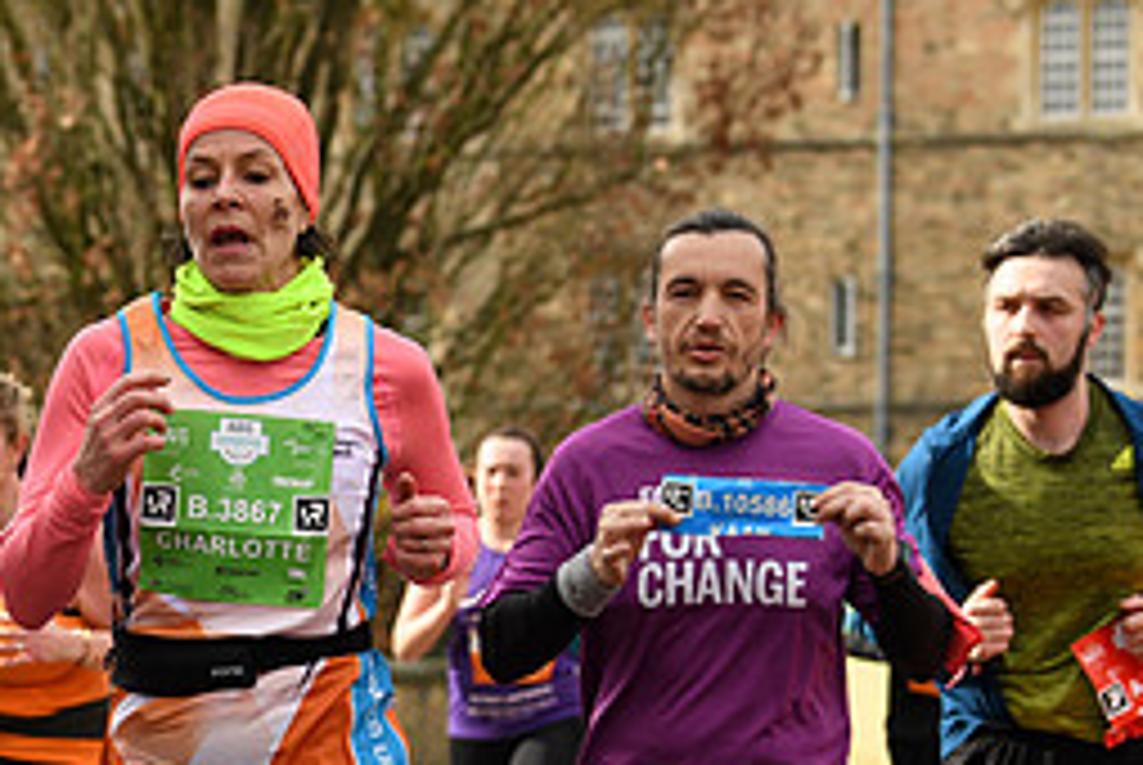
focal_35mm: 171
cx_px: 4
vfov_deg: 8.0
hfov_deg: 11.9
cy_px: 758
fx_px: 5435
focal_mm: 75
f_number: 4.5
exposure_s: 1/1000
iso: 280
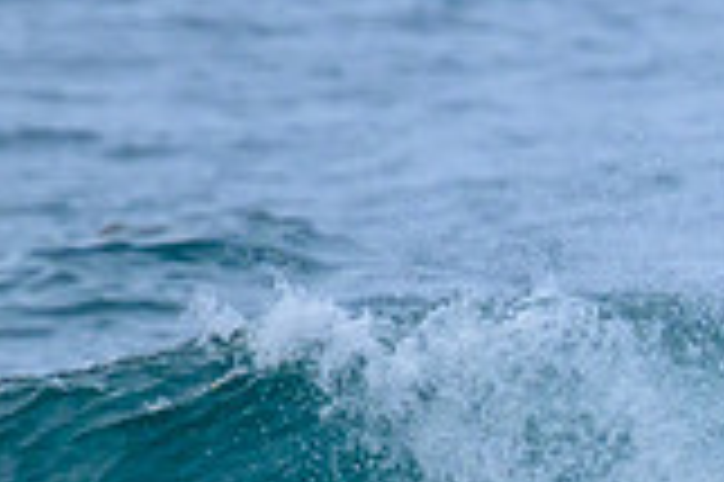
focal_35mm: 2542
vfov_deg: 0.5
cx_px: 1317
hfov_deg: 0.8
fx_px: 51070
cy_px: 549
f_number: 11
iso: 1600
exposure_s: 1/1250
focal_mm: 680
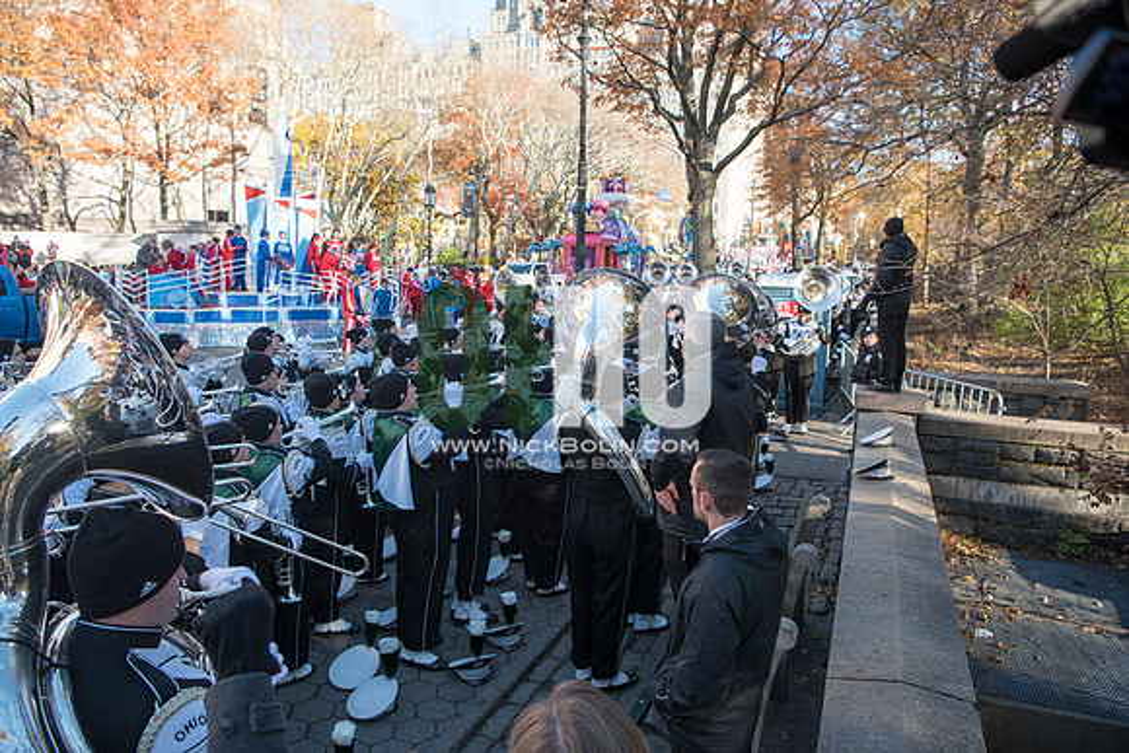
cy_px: 376
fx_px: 753
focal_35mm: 24
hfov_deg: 73.7
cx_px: 564
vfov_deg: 53.2
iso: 320
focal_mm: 24
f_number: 4
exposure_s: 1/500
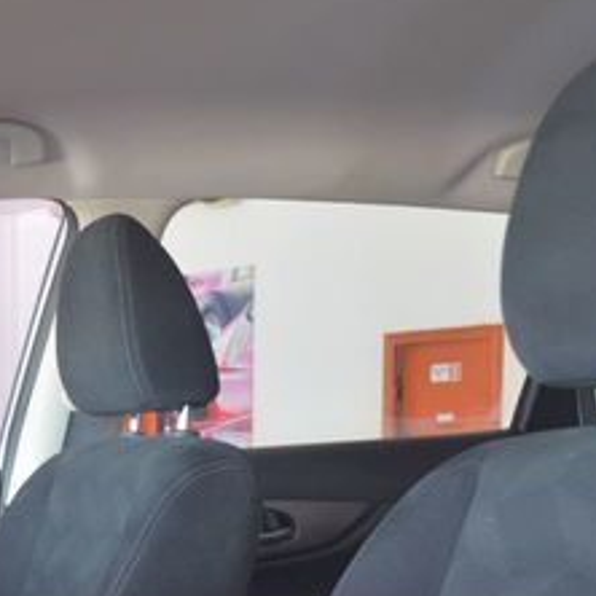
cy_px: 550
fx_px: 1286
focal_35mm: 66
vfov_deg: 25.2
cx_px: -54
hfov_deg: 24.4
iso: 500
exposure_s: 1/15
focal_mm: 18
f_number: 3.5
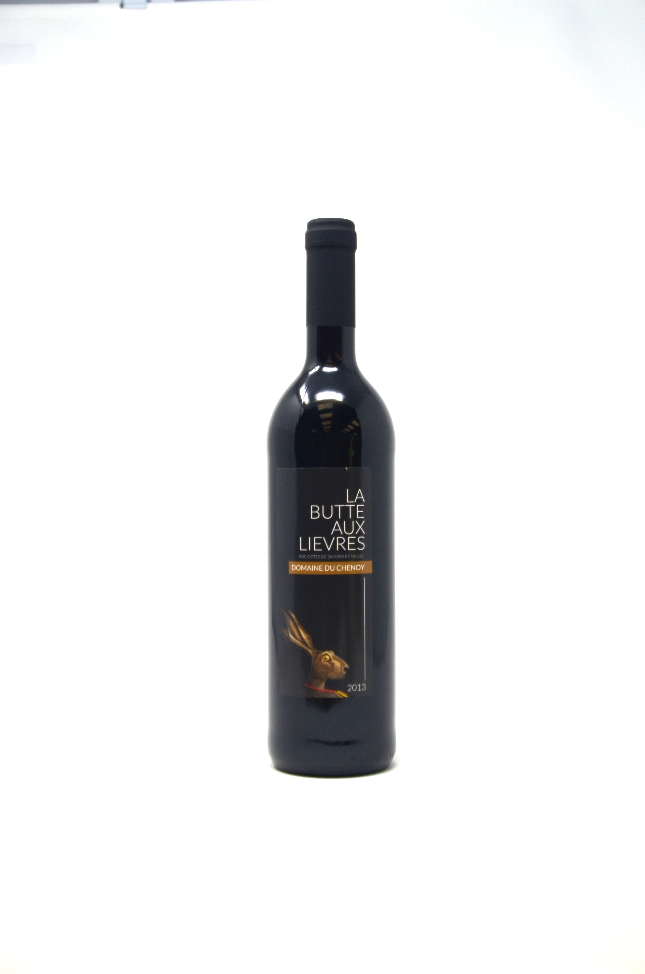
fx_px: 1417
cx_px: 322
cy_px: 487
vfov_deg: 37.9
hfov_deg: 25.6
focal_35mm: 52
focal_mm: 35
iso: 200
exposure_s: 1/250
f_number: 4.5
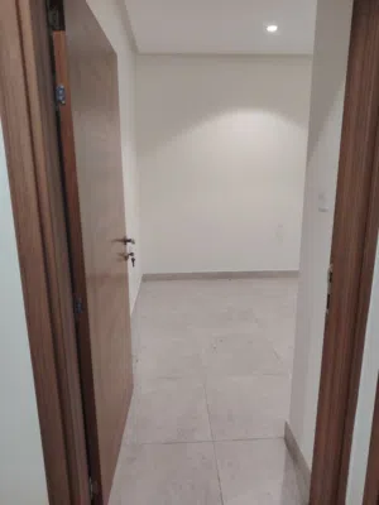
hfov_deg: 56.8
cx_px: 190
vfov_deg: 71.6
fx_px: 350
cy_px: 252
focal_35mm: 24
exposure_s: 1/50
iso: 728
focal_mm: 5.25
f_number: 1.75
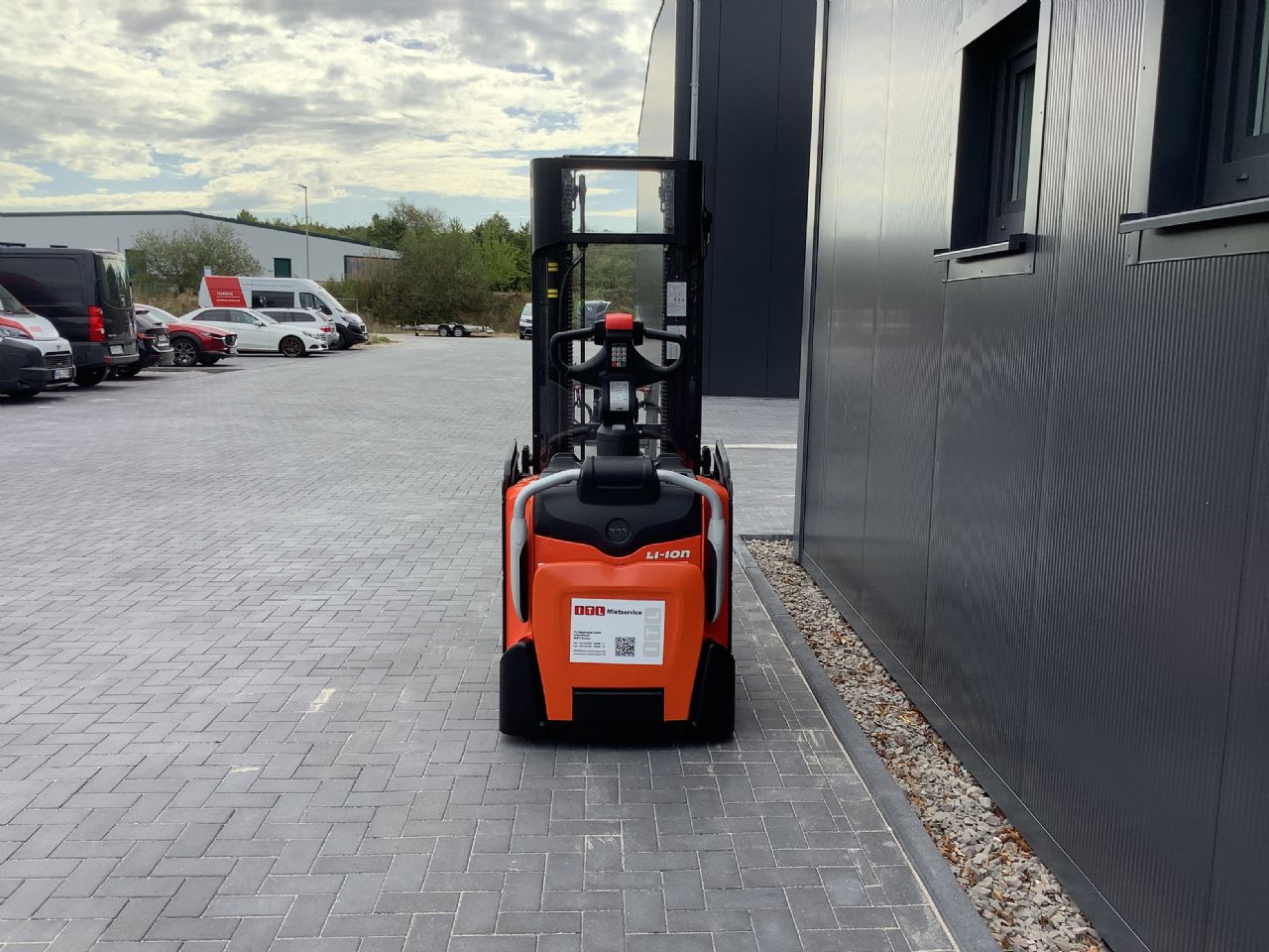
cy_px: 476
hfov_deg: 58.4
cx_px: 634
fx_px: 1136
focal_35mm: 31
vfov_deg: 45.4
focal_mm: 3.3
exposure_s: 1/547
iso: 25
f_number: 2.4
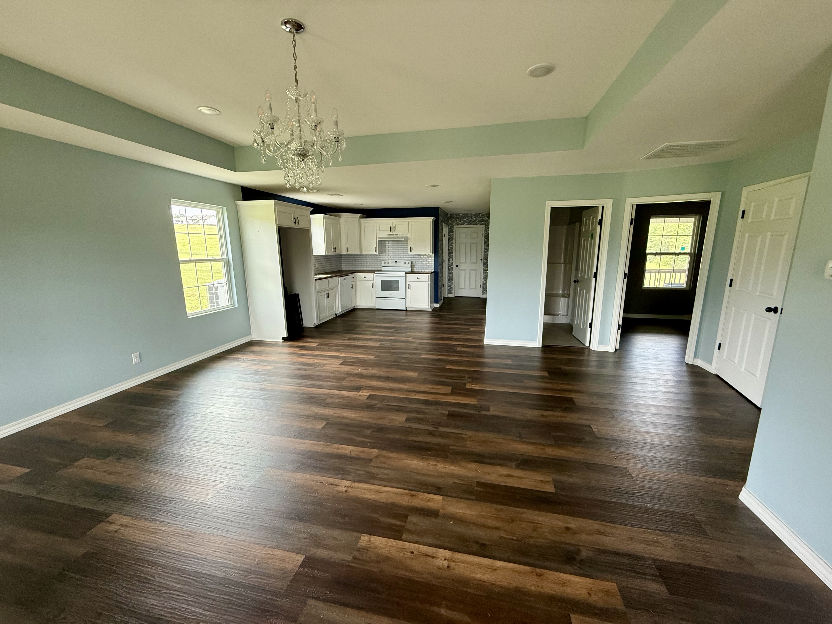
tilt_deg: -10.5
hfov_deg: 102.1
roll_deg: -0.2
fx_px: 336
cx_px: 416
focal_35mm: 14
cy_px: 312
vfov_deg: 85.7
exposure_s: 1/99
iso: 200
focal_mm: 2.22
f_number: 2.2
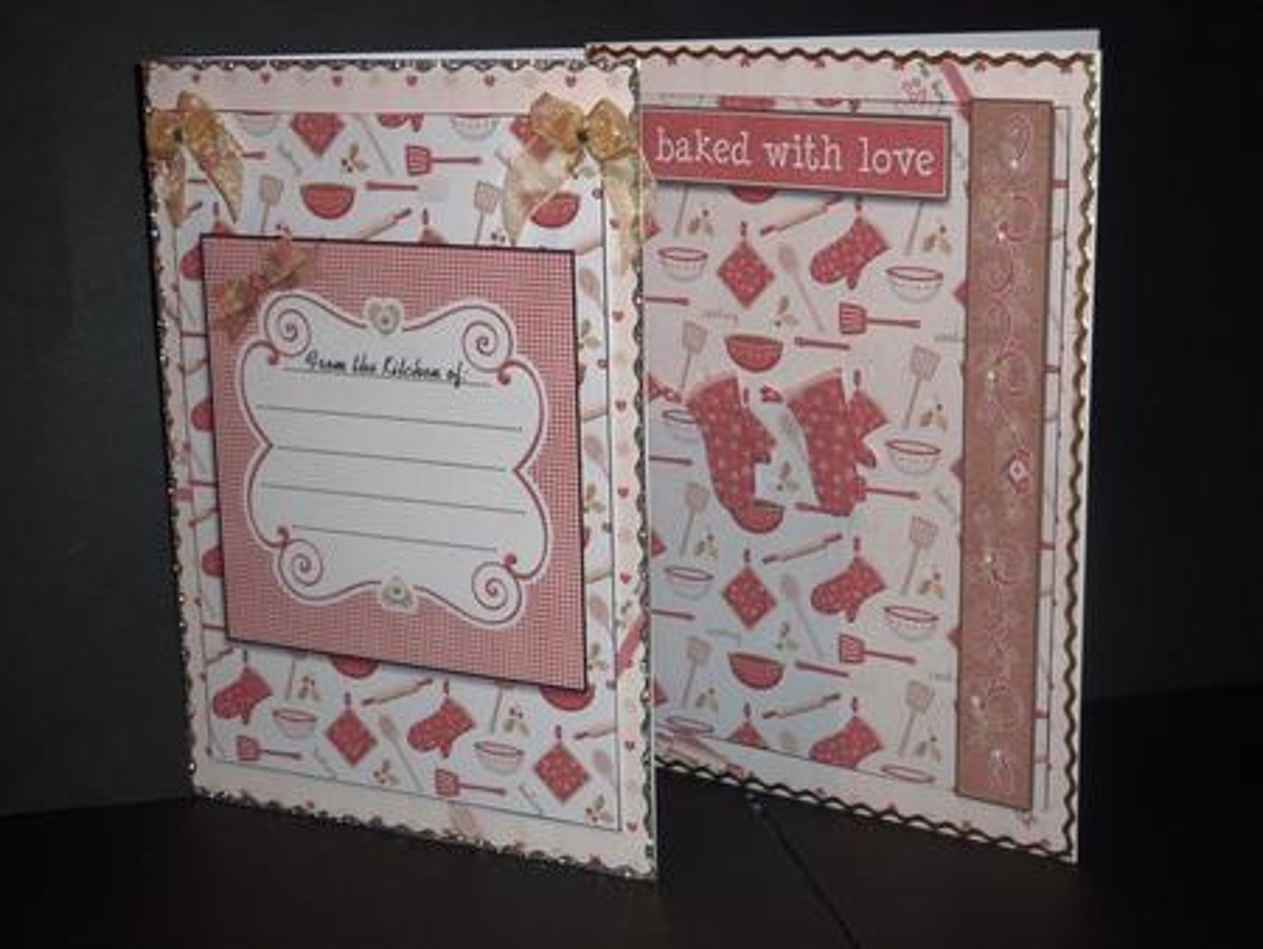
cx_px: 632
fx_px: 2008
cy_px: 474
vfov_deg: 26.6
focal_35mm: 55
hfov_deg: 34.9
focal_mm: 9.1
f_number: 3.9
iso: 100
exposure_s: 1/30
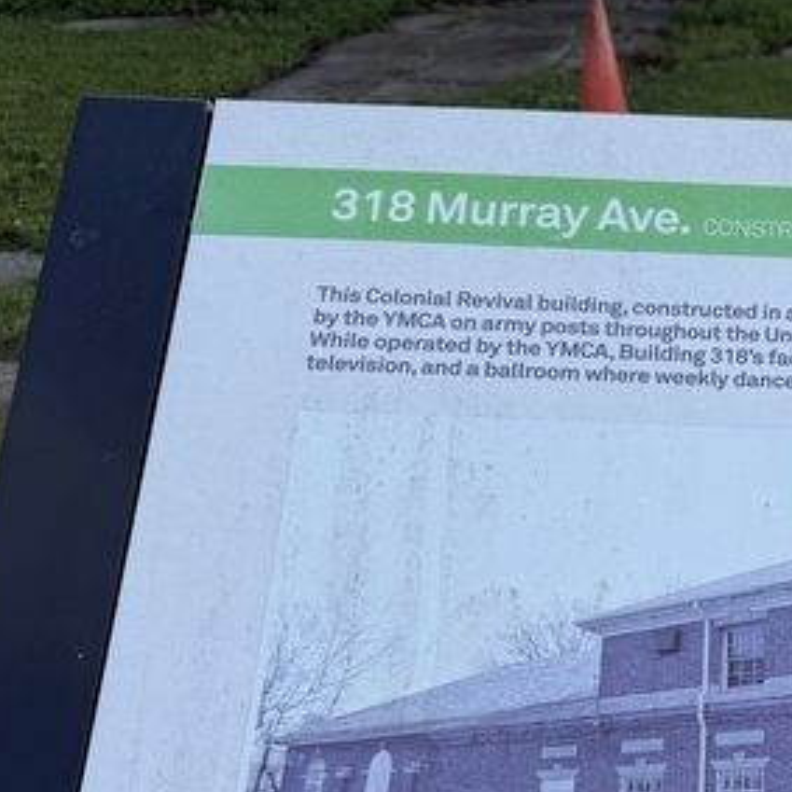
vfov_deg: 27.9
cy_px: 652
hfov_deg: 25.6
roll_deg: -1.5
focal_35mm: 60
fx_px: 1553
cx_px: 952
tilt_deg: -24.6
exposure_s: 1/2611
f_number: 1.78
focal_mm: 6.76
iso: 80
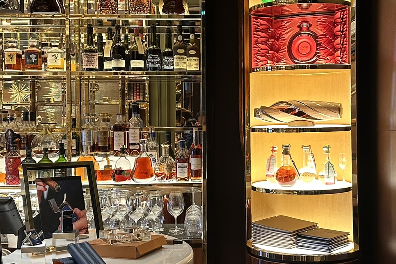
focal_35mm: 53
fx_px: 583
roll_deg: +0.4
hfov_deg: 37.5
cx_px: 215
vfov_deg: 25.5
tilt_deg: +0.2
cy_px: 126
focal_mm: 6.86
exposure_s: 1/50
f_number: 1.78
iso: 250
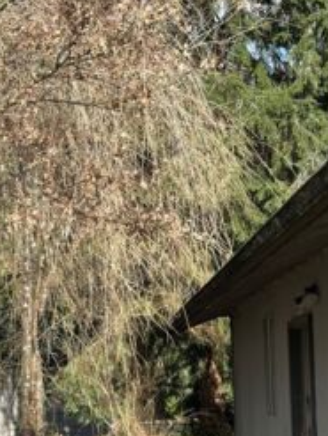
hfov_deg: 14.1
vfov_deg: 18.5
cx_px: 21
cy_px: 409
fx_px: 1312
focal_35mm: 104
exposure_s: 1/1751
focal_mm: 6.86
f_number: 1.78
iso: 64
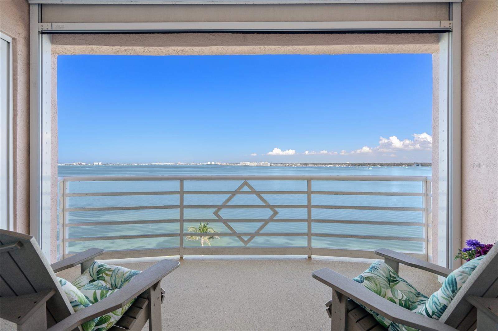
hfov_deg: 93.3
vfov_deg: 70.4
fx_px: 235
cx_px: 249
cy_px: 166
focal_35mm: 17
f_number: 8
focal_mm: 17
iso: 320
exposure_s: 1/13
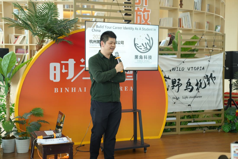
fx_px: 364
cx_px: 119
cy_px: 80
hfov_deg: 36.3
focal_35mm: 55
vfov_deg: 24.6
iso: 1000
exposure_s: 1/125
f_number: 2.8
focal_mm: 55
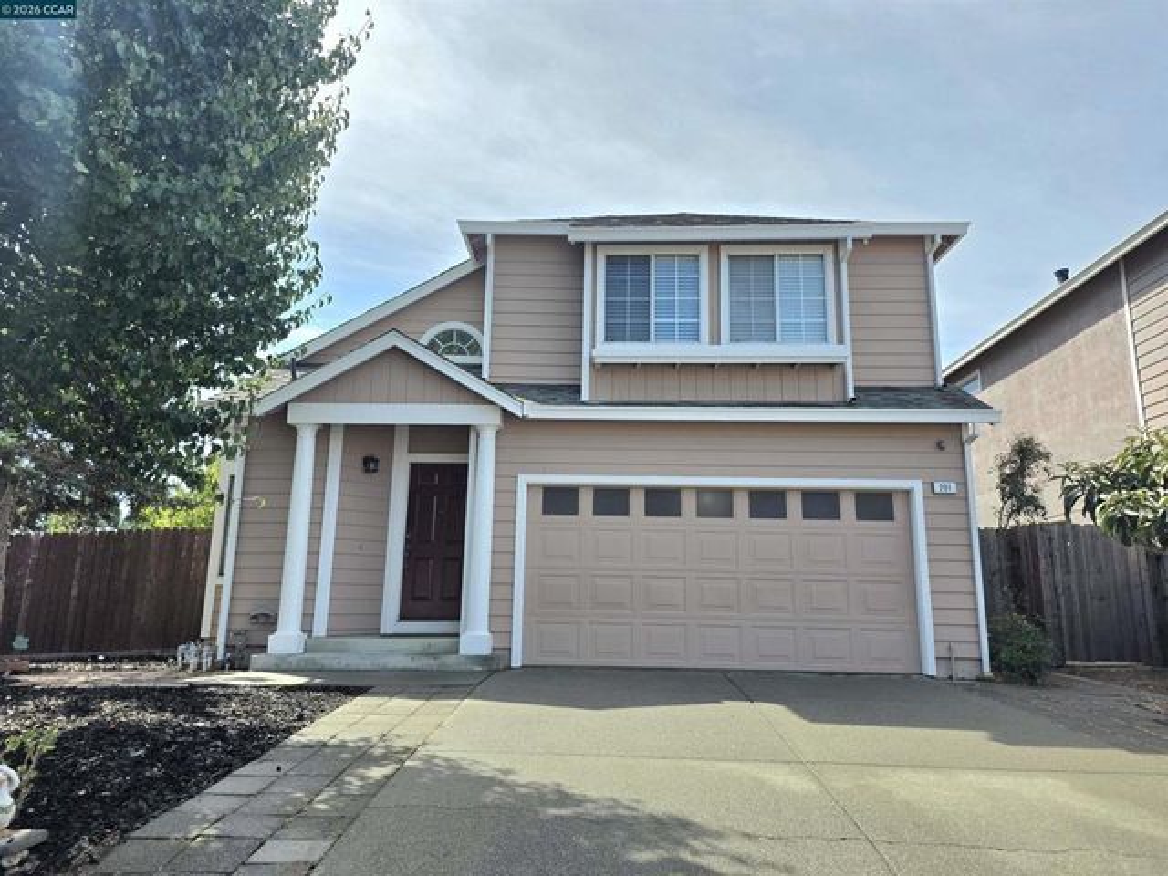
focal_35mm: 23
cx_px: 584
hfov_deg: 73.9
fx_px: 776
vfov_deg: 58.9
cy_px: 438
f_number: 1.7
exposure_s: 1/10000
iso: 80
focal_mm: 6.25
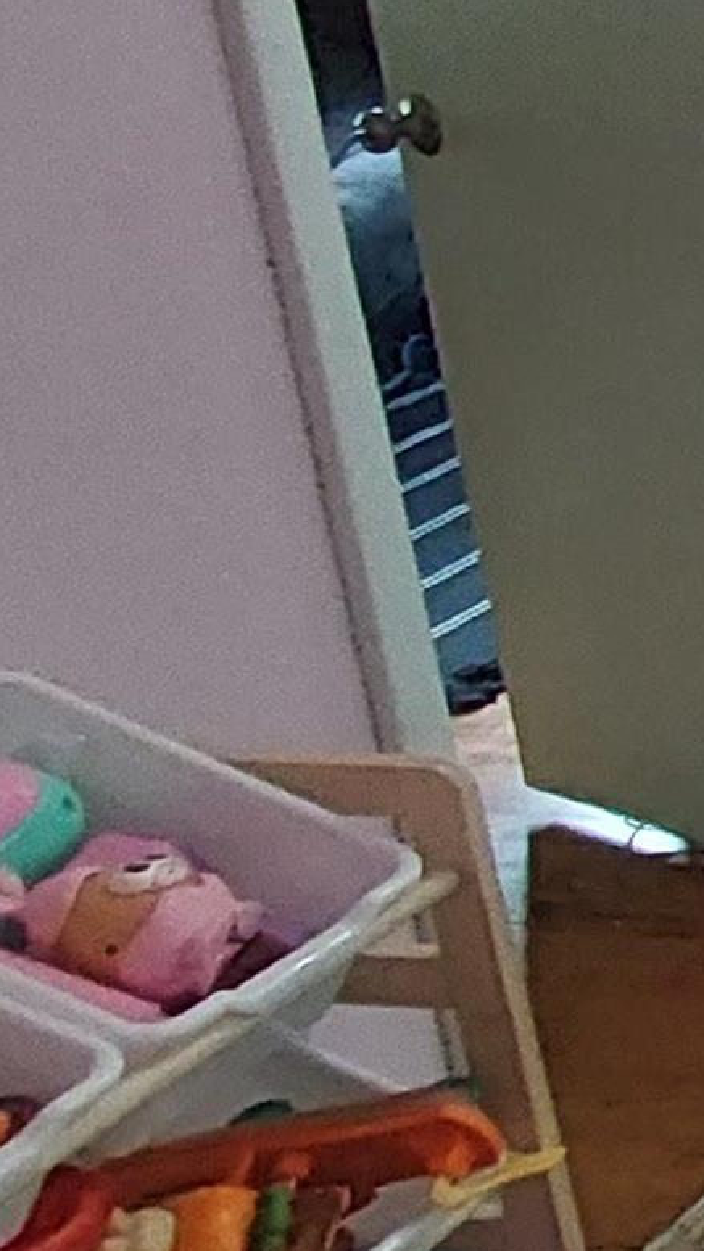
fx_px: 2288
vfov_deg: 29.7
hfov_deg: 10.6
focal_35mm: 69
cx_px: 2215
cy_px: 200
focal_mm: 1.64
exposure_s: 1/60
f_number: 2.2
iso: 200
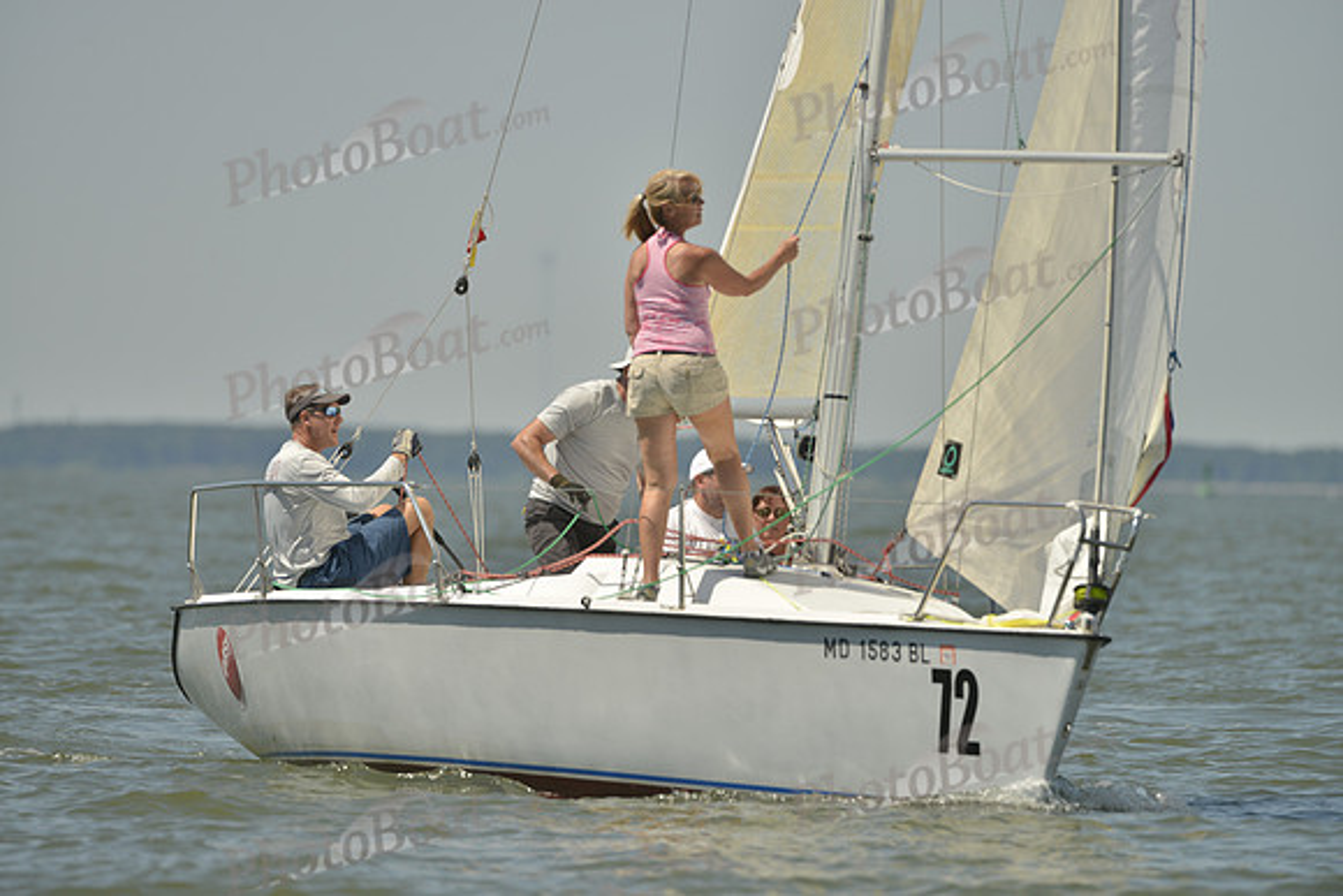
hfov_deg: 5.2
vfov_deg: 3.4
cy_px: 448
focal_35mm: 400
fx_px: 14925
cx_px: 672
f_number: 5.6
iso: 200
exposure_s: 1/1600
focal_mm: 400
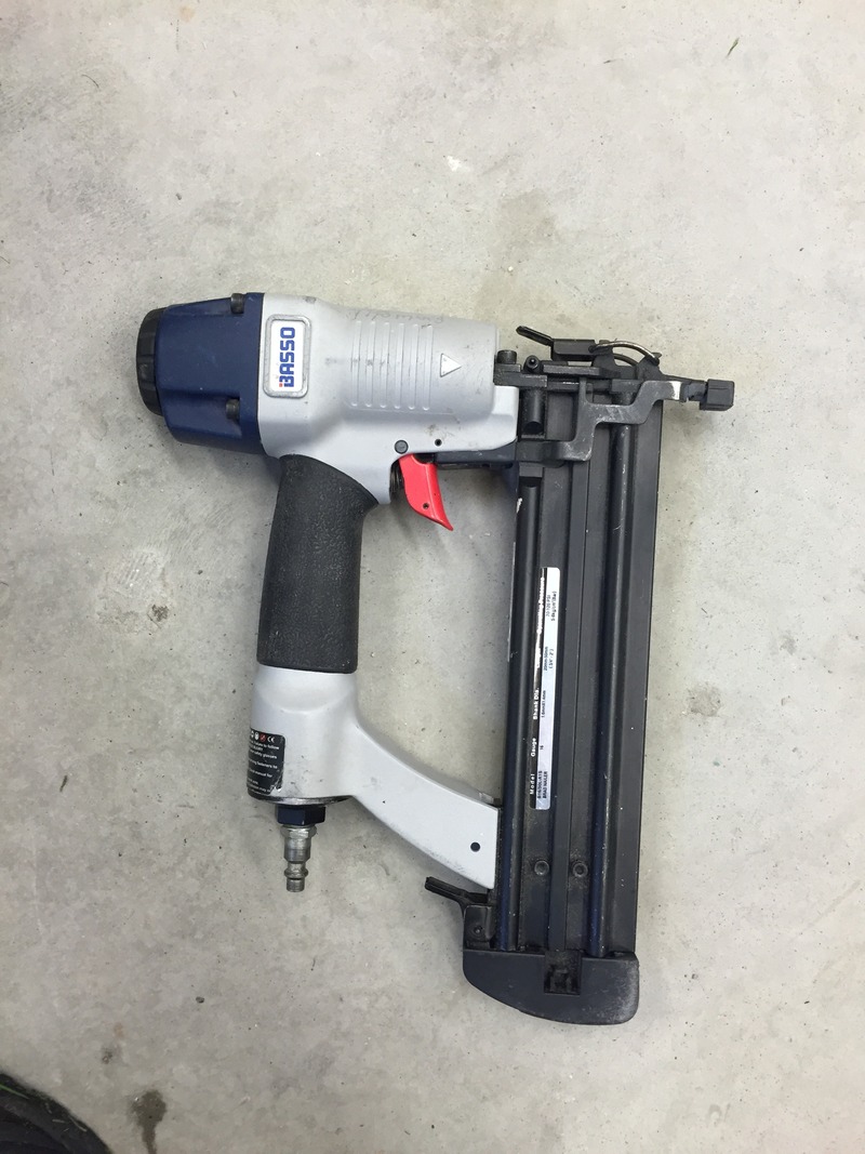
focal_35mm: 29
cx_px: 432
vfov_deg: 61.7
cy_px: 577
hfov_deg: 48.2
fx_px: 966
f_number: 2.2
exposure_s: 1/30
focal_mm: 4.15
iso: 40
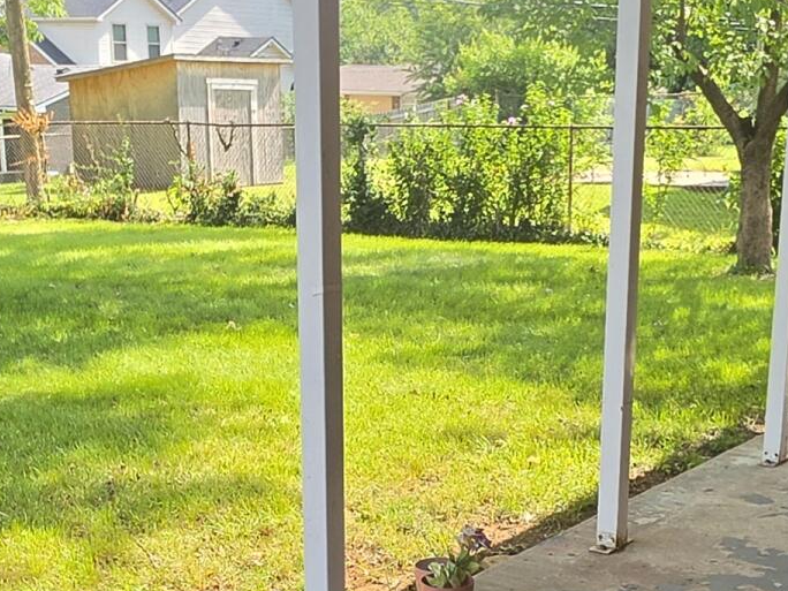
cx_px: 457
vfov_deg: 24.8
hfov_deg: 33.7
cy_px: 553
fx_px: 1298
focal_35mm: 57
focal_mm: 2.2
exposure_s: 1/392
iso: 32
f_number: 1.9
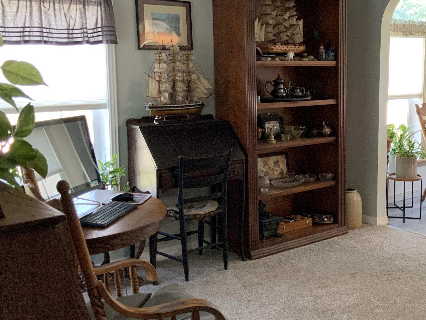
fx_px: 579
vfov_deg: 30.9
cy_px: 152
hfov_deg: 39.8
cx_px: 291
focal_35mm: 47
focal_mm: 3
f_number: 1.8
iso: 125
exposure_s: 1/60
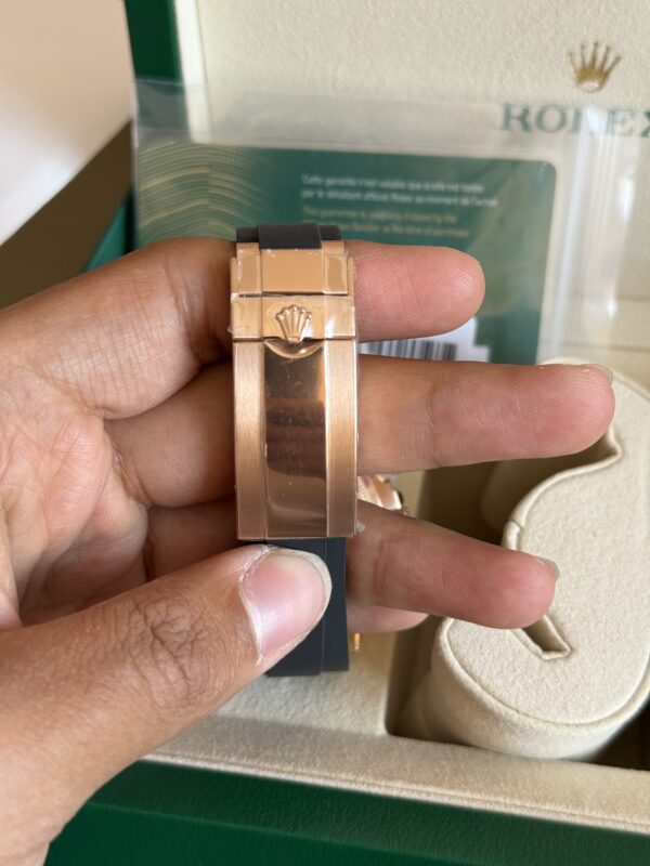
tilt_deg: -41.4
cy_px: 433
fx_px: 1202
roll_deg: +2.6
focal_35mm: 48
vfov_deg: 39.7
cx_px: 325
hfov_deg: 30.3
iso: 80
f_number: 1.78
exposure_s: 1/135
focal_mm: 6.76
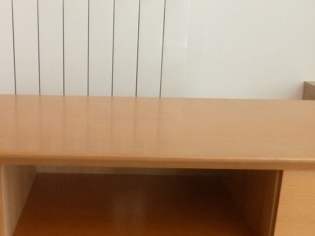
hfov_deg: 31.5
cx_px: 109
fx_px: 555
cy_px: 228
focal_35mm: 61
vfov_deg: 23.2
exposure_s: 1/25
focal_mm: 5
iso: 400
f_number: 3.4
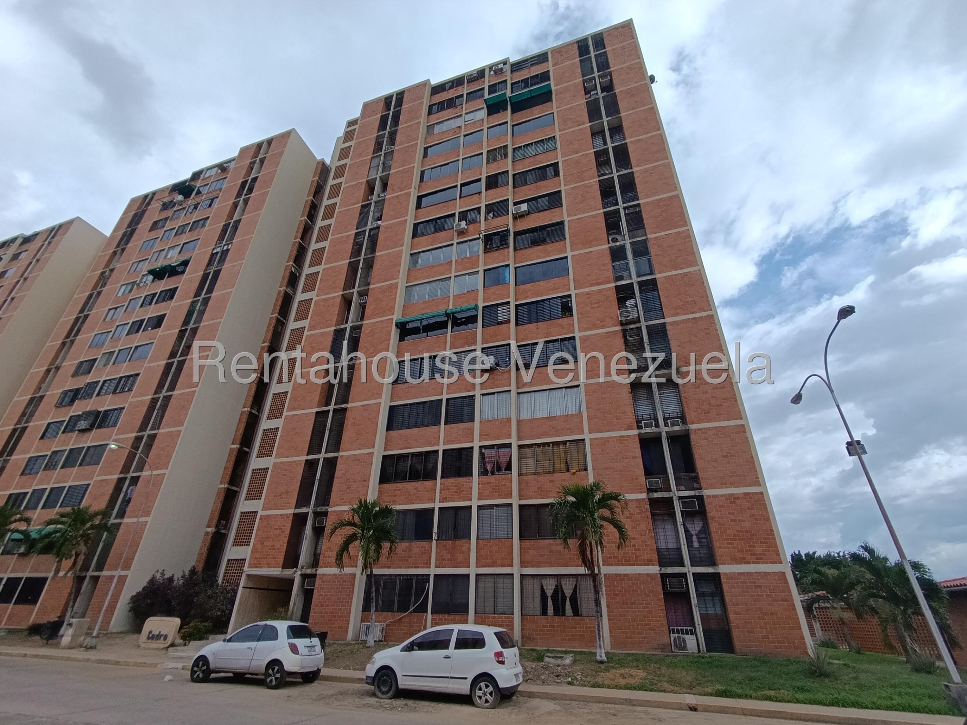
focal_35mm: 16
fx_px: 447
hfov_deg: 94.5
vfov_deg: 78.1
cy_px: 362
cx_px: 484
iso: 50
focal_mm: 1.65
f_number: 2.2
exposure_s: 1/1004
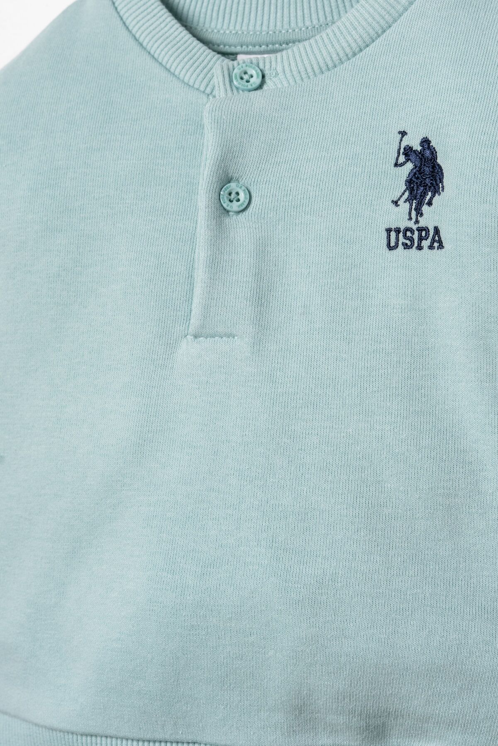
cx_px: 249
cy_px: 373
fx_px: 1037
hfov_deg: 27.0
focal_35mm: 50
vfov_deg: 39.6
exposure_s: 1/125
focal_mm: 50
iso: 250
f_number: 9
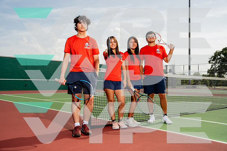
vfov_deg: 36.9
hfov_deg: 53.1
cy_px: 76
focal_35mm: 36
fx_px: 227
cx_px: 114
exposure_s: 1/640
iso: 100
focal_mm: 36
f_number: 5.6
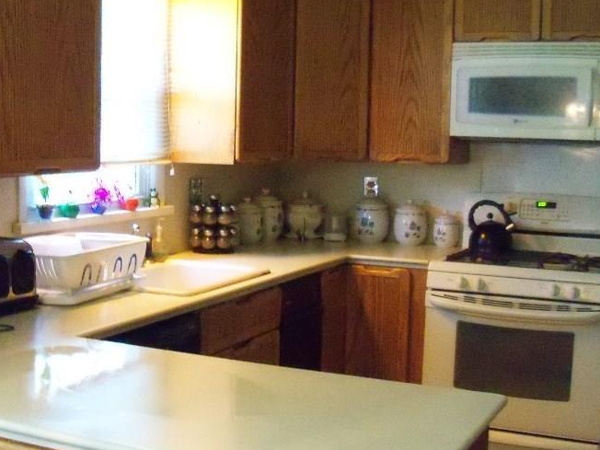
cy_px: 276
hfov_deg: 34.9
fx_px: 953
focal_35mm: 55
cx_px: 259
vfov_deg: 26.5
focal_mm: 6.2
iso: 1600
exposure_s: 1/25
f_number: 3.5
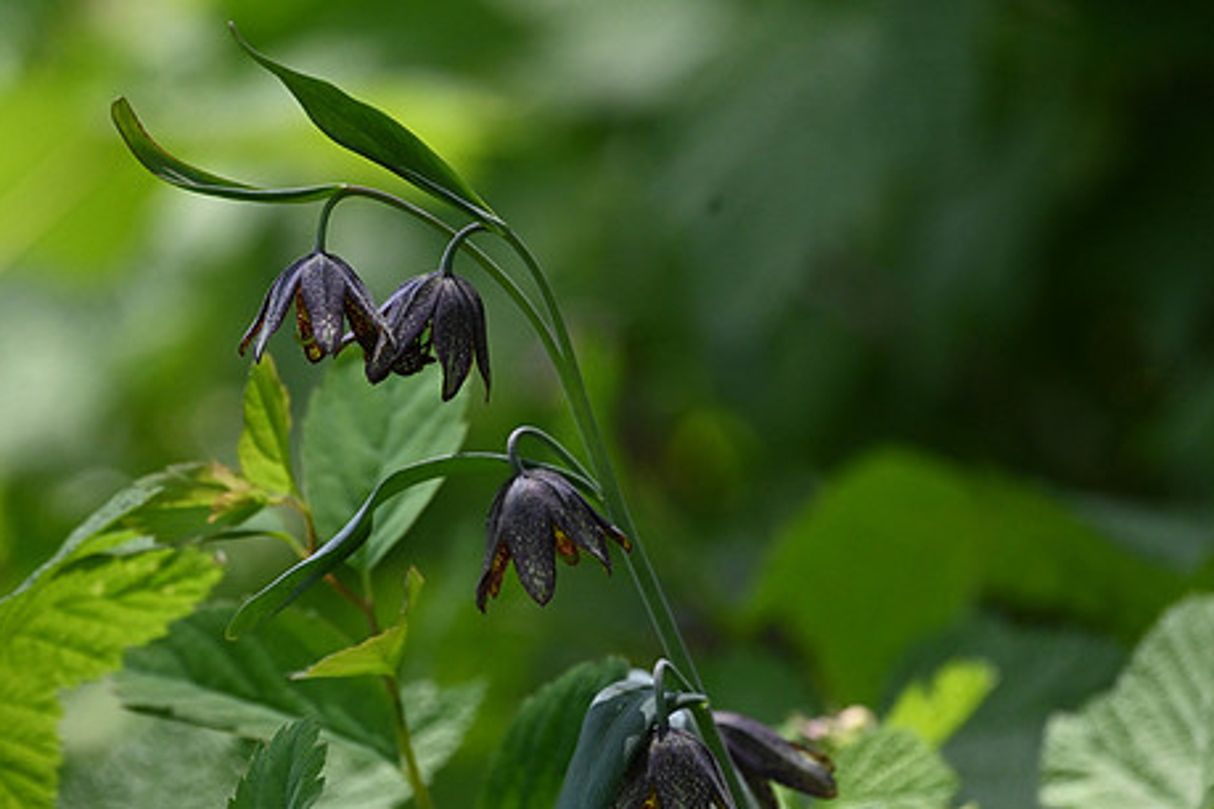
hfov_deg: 2.7
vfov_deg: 1.8
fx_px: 25559
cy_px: 448
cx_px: 497
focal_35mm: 758
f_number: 6.3
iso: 2200
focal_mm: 600
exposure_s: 1/3200
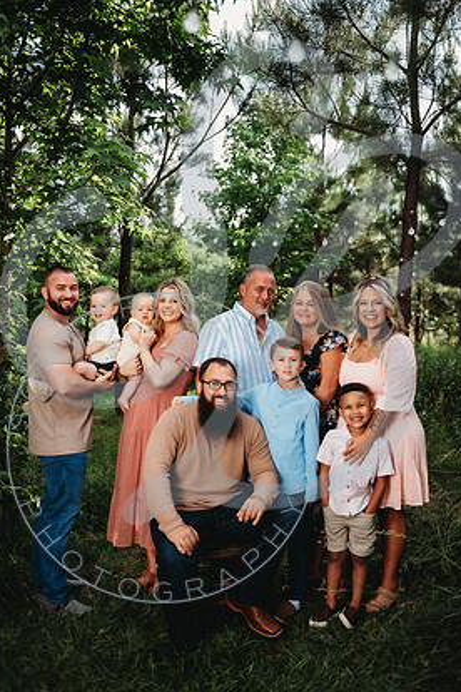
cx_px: 237
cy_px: 321
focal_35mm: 37
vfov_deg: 51.8
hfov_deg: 35.9
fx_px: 711
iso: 50
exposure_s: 1/200
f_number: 2.8
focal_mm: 34
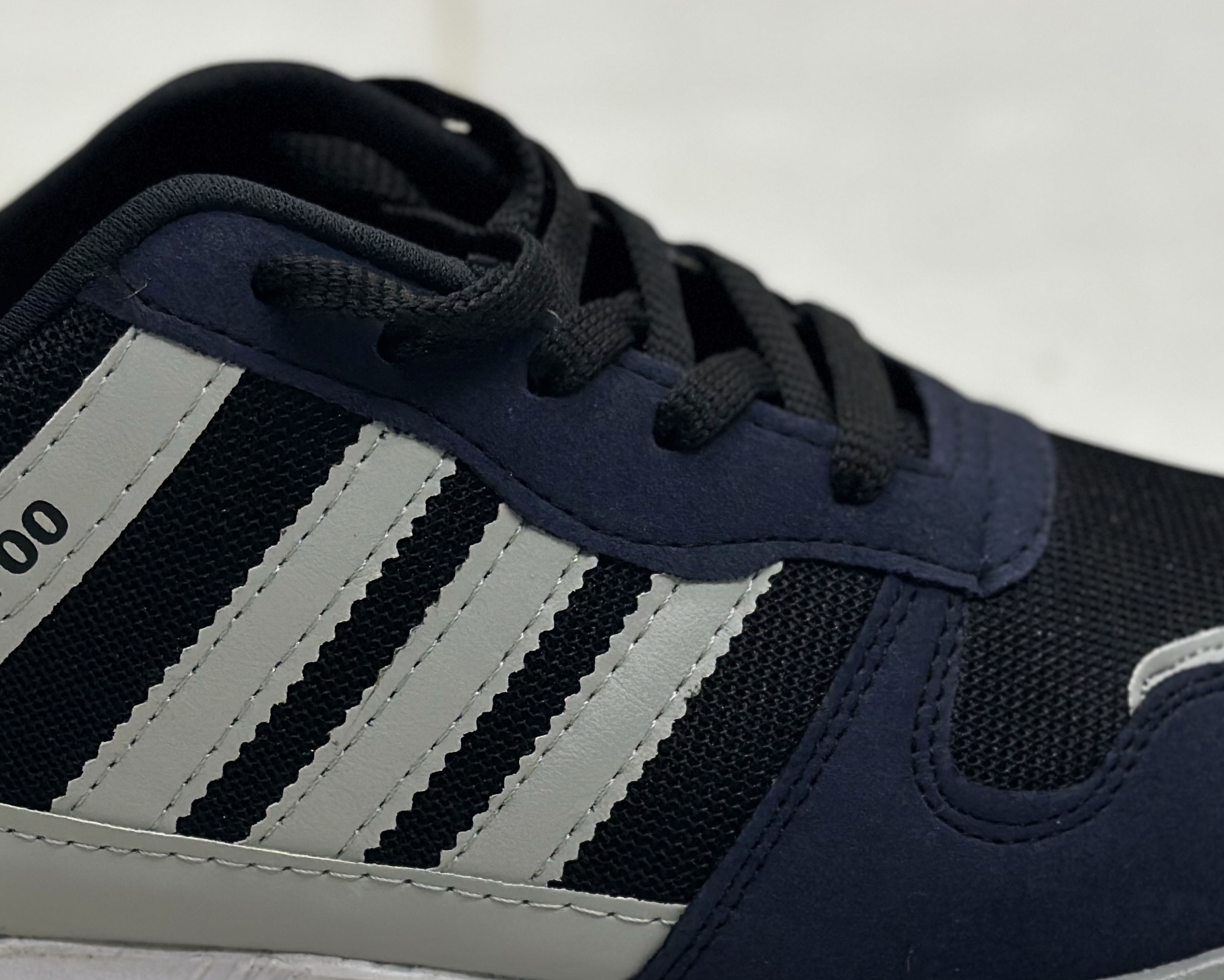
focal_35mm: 104
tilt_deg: -23.4
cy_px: 660
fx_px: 3768
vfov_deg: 14.8
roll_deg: +1.1
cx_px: 530
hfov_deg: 18.4
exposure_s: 1/50
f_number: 1.78
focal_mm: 6.86
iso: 100
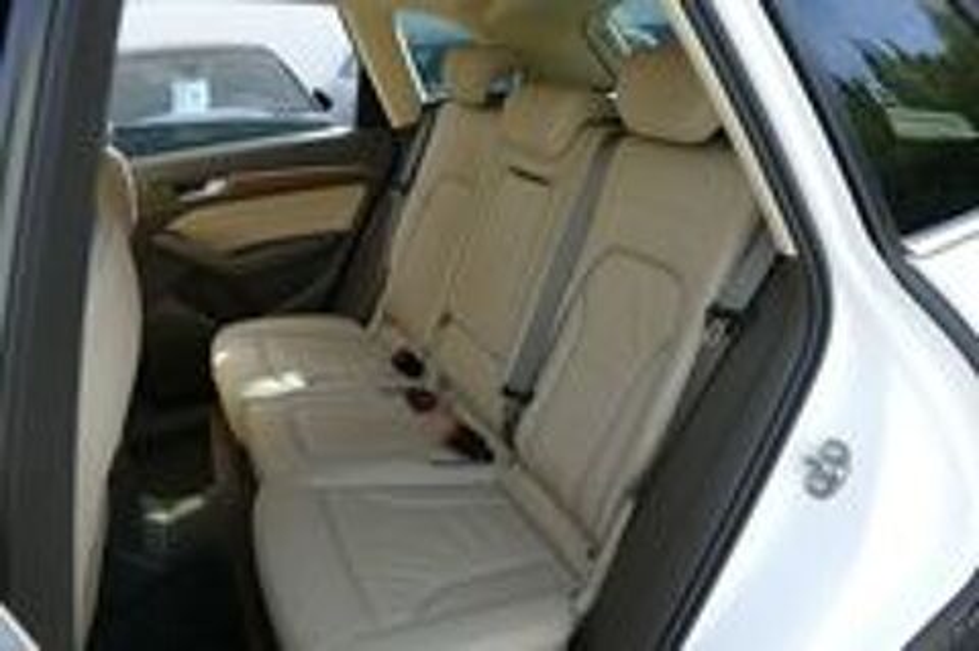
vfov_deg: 51.2
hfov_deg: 71.6
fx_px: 679
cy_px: 326
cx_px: 490
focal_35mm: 25
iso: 125
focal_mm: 9.12
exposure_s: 1/320
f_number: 2.8
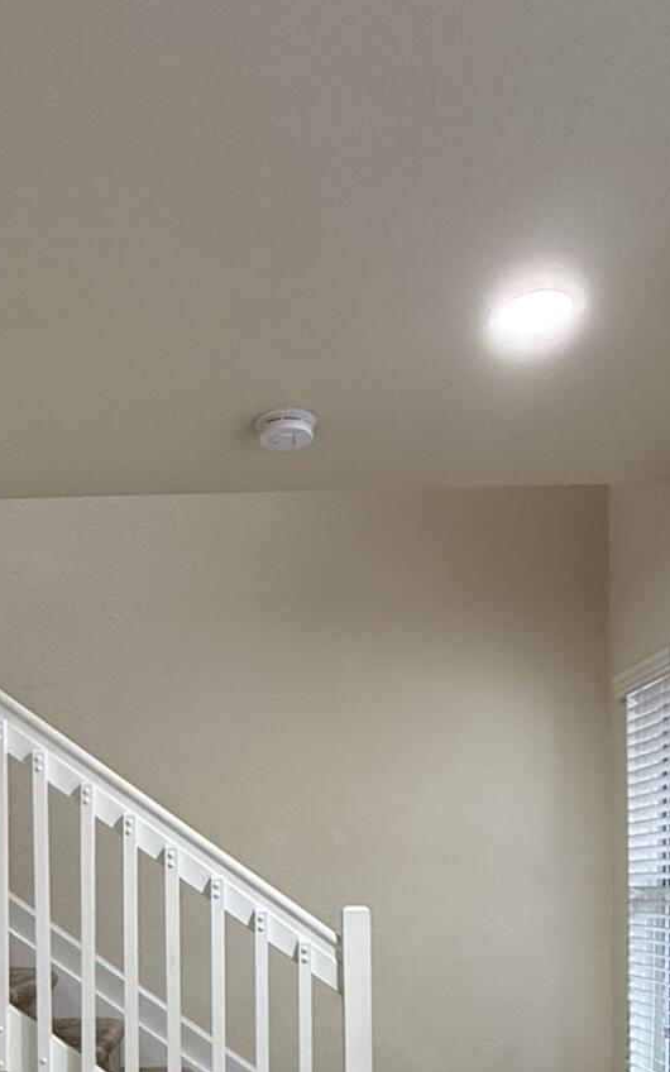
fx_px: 1023
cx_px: 228
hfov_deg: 35.9
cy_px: 925
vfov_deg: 50.3
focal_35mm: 35
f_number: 2.2
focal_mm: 2.22
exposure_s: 1/86
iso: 320
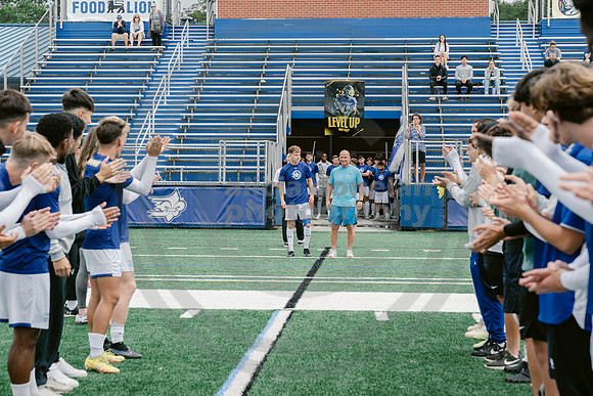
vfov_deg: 19.5
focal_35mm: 70
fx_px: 1153
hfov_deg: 28.8
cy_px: 198
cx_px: 296
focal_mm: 70
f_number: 5.6
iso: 400
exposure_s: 1/500
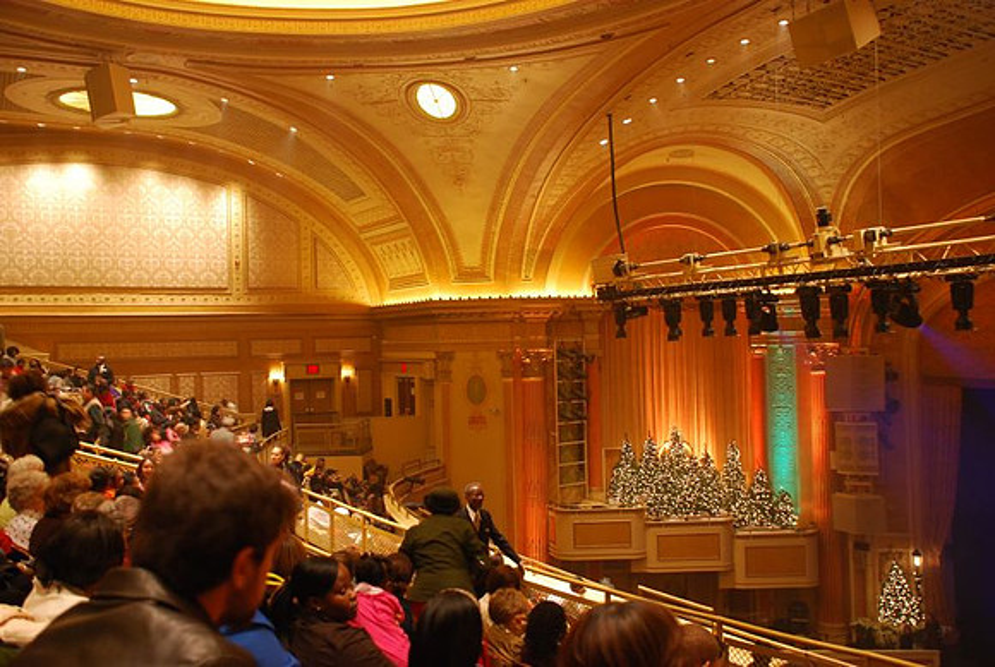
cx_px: 498
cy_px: 334
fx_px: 997
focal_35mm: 36
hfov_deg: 53.0
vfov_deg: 37.0
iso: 400
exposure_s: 1/6
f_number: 4
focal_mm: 24
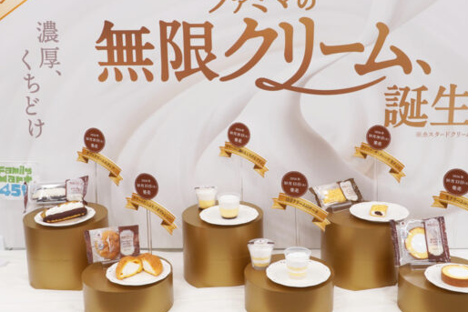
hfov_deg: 46.4
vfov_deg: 31.9
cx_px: 250
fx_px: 546
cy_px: 142
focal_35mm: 42
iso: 250
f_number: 7.1
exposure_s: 1/20
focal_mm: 24
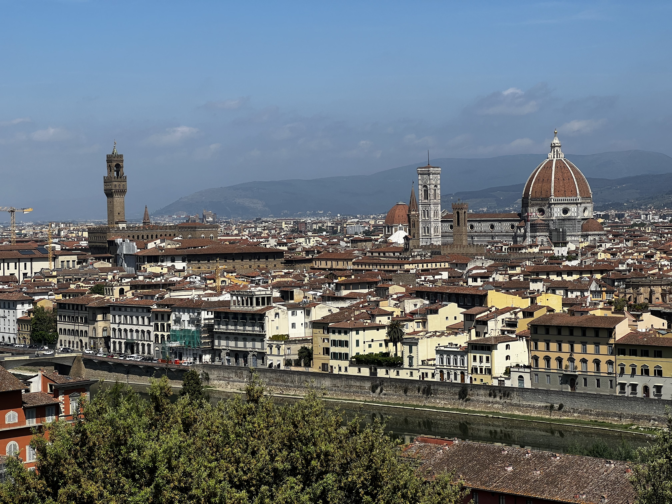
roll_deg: +1.3
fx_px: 1495
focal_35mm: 77
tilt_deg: -1.1
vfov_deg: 19.1
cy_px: 252
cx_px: 336
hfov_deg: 25.3
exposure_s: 1/1054
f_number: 2.8
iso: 32
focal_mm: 9
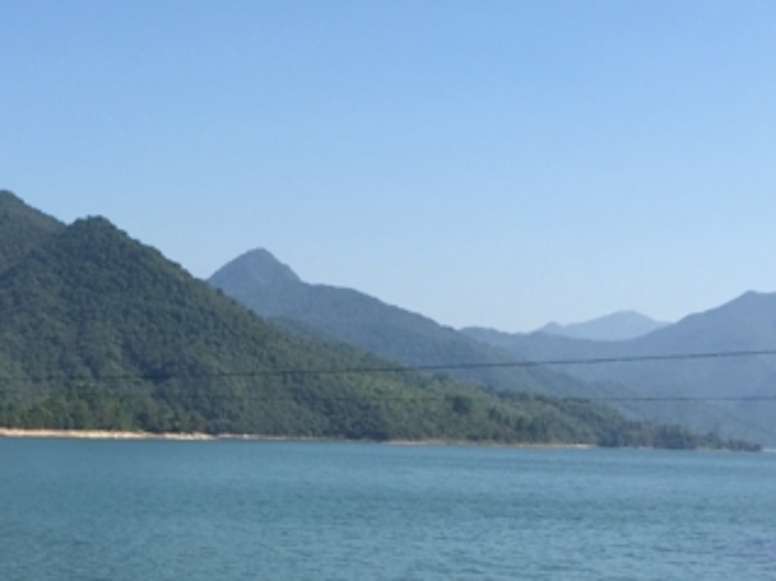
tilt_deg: -5.3
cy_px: 574
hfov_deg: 26.0
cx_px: 117
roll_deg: -2.3
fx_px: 1635
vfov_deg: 19.6
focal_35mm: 73
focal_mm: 4.15
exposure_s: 1/1721
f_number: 2.2
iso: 32
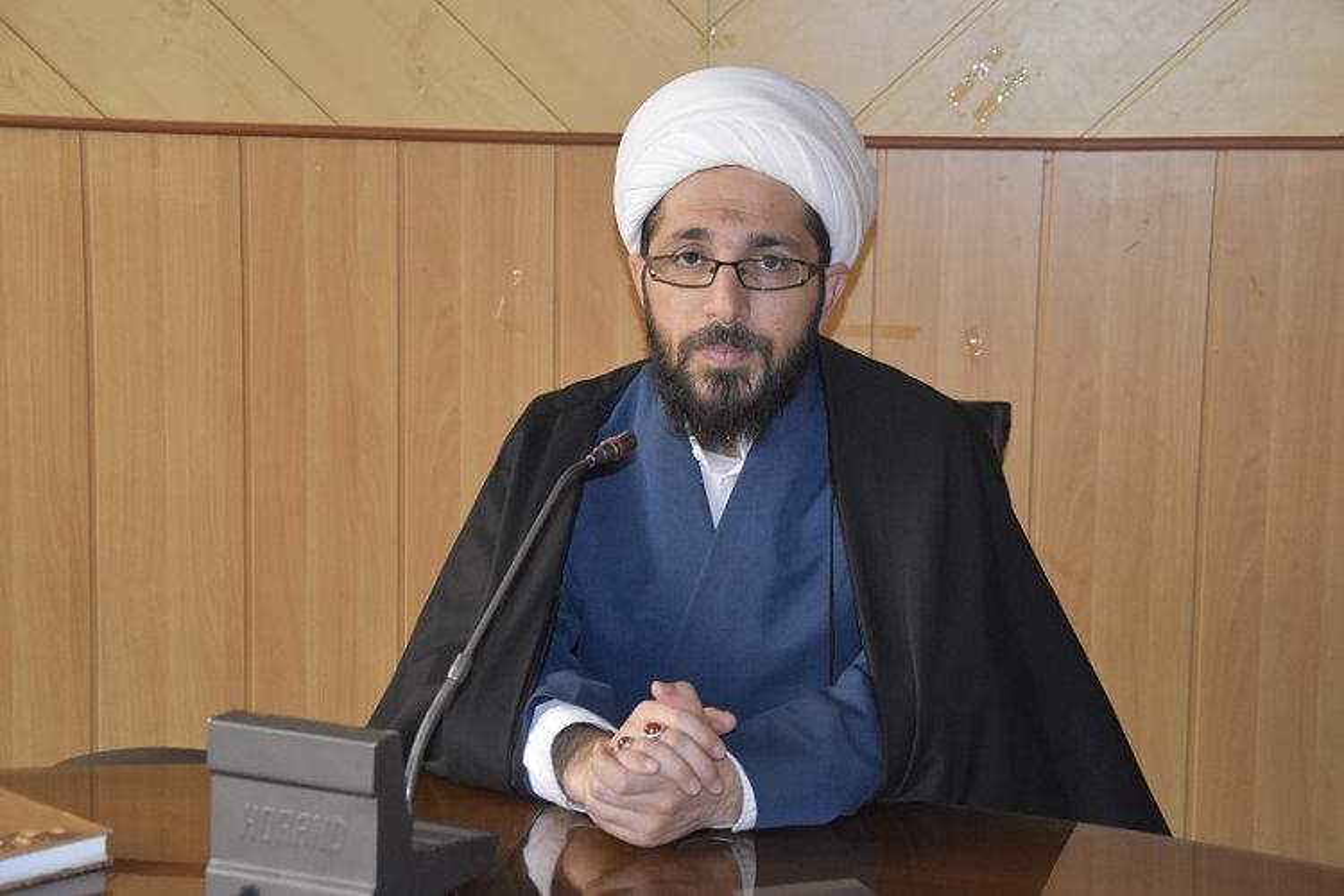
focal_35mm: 75
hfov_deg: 27.0
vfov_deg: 18.2
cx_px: 672
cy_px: 448
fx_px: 2800
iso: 3200
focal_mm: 50
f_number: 5
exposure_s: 1/60
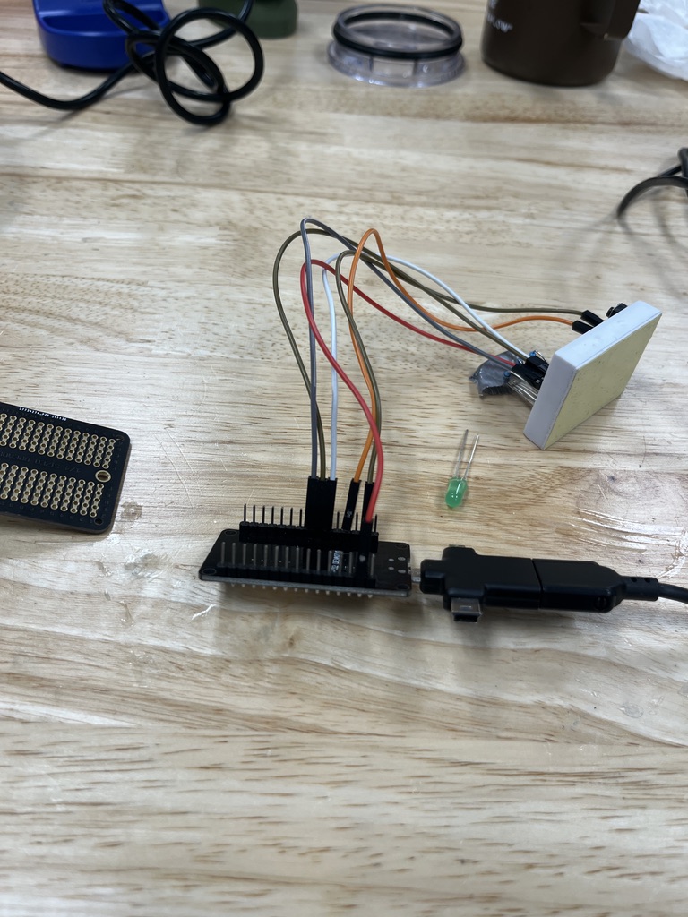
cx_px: 344
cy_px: 458
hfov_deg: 53.1
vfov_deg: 67.3
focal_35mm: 26
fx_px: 689
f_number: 1.6
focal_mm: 5.1
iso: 50
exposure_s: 1/100
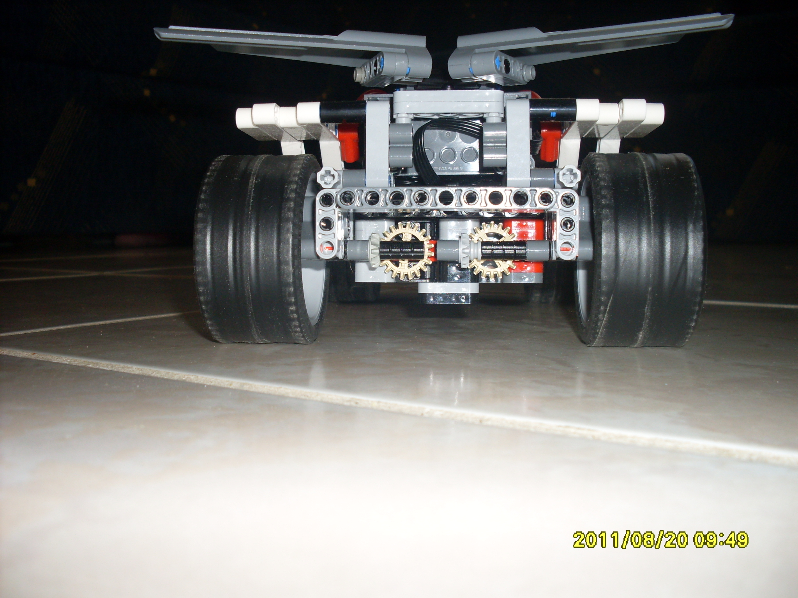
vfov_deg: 37.7
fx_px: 876
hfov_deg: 49.0
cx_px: 399
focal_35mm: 38
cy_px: 299
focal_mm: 6.3
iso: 100
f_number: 2.8
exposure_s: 1/45
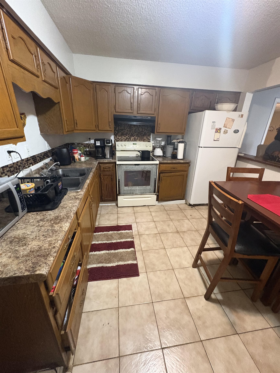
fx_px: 151
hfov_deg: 85.7
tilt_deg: -22.2
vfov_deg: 102.1
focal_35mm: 14
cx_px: 140
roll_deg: -2.3
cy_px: 186
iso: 800
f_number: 2.2
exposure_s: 1/60
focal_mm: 2.22
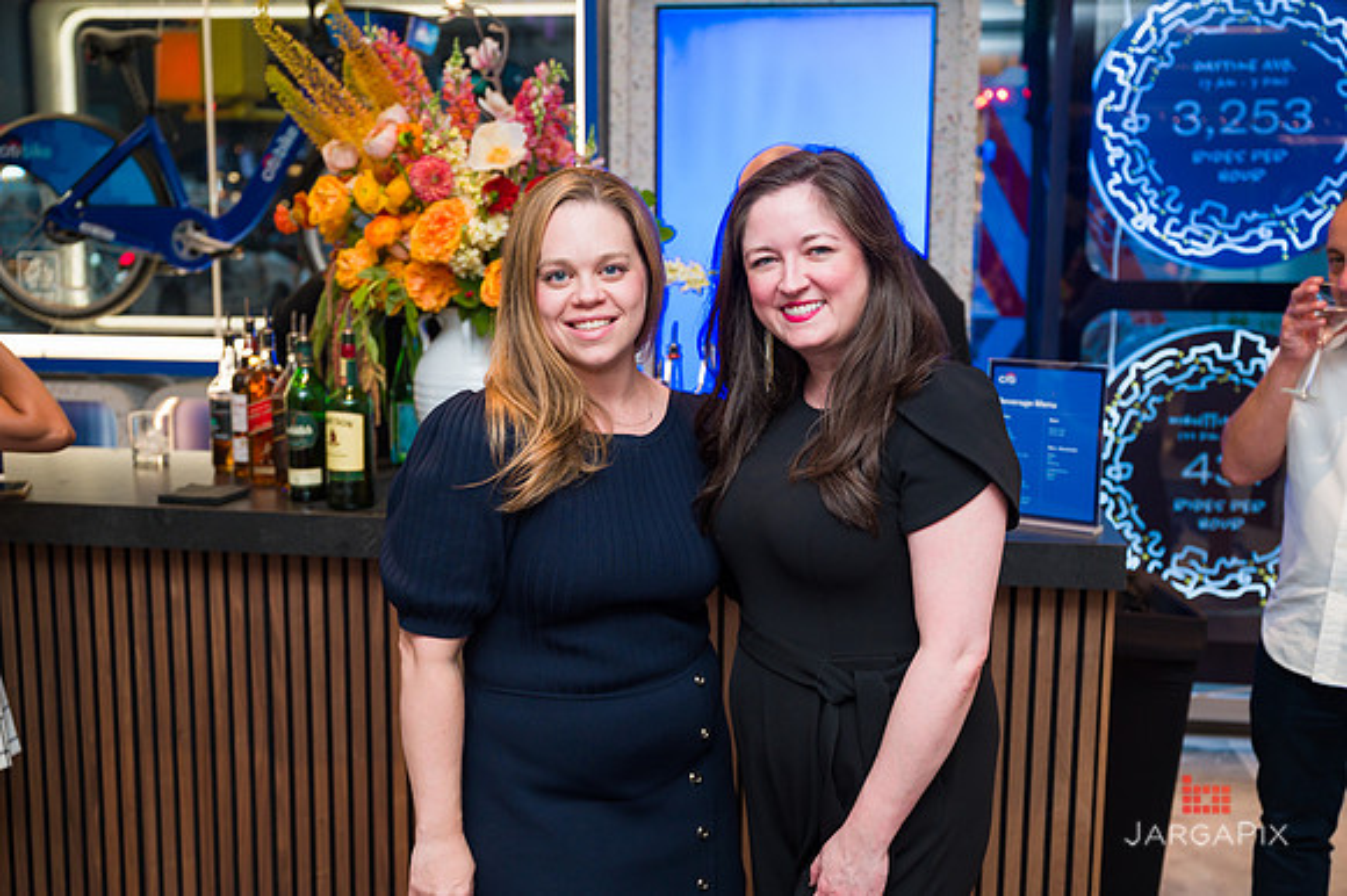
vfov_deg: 34.8
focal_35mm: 38
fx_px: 1432
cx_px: 674
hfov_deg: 50.4
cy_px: 448
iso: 800
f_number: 3.2
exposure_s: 1/160
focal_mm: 38
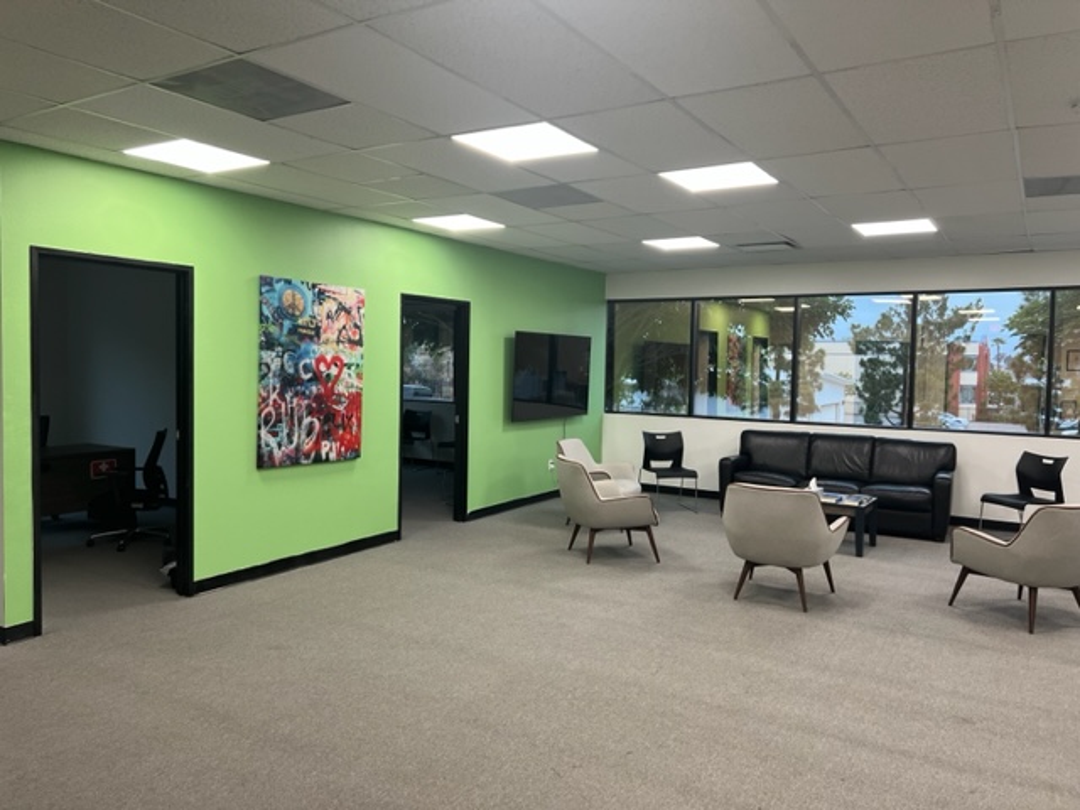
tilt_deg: -2.2
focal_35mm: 26
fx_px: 811
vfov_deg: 53.1
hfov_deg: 67.3
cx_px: 540
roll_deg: -0.8
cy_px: 405
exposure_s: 1/120
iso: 80
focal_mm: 5.7
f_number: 1.5
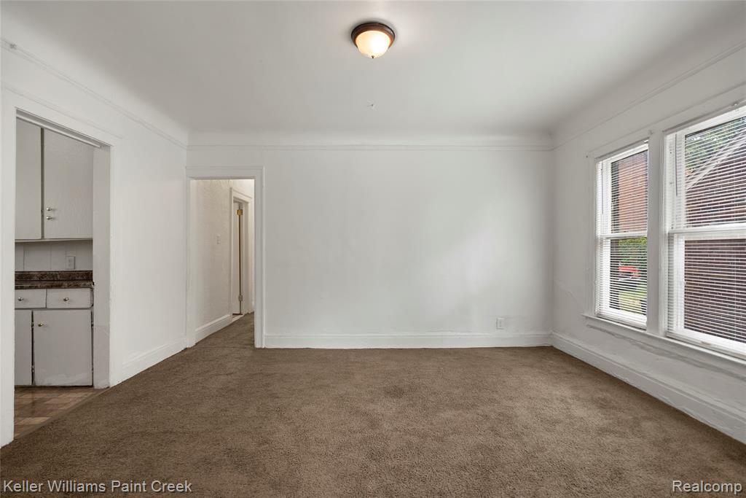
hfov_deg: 96.7
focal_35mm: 16
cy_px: 249
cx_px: 373
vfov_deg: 73.8
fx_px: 332
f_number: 4
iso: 100
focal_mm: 16
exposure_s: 1/6
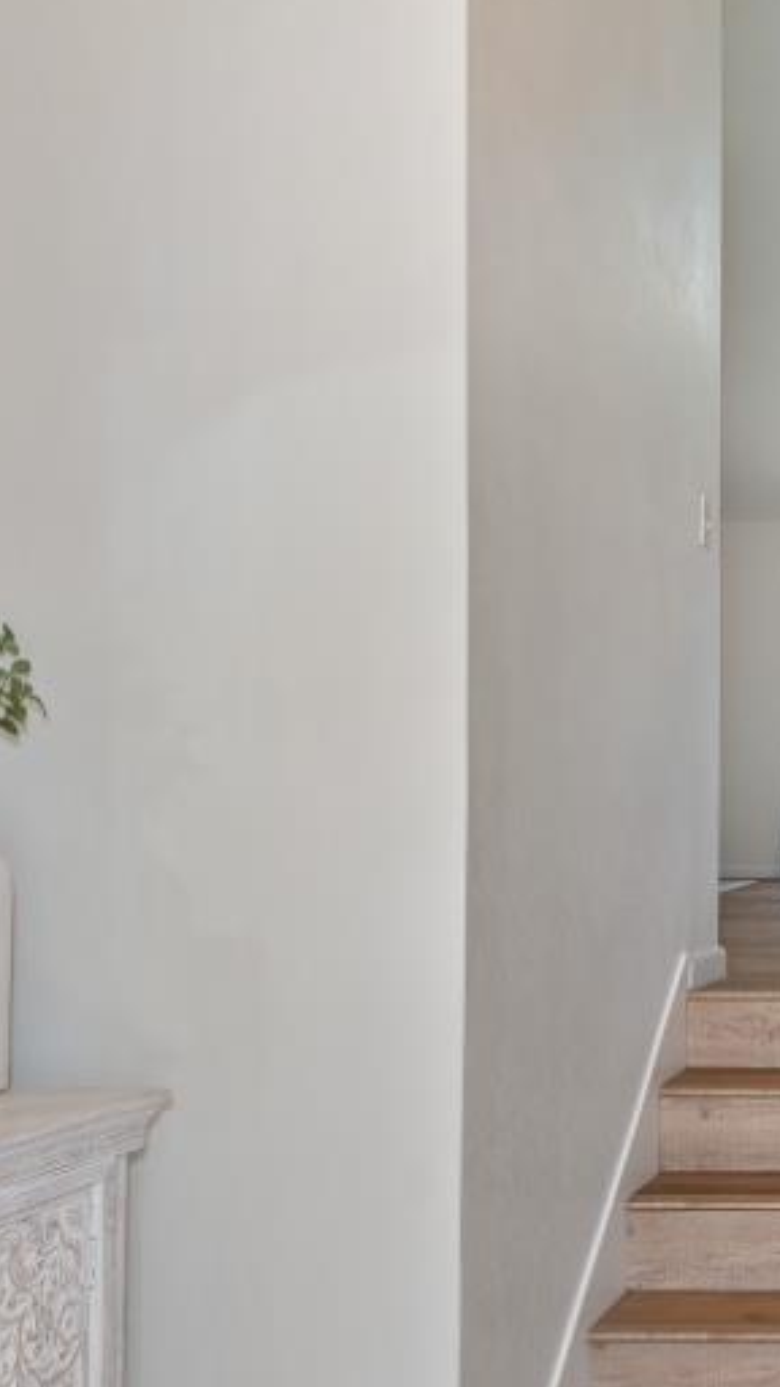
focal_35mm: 43
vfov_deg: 47.0
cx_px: 1048
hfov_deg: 23.9
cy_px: 861
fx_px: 1581
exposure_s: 1/125
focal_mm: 14
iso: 640
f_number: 5.6
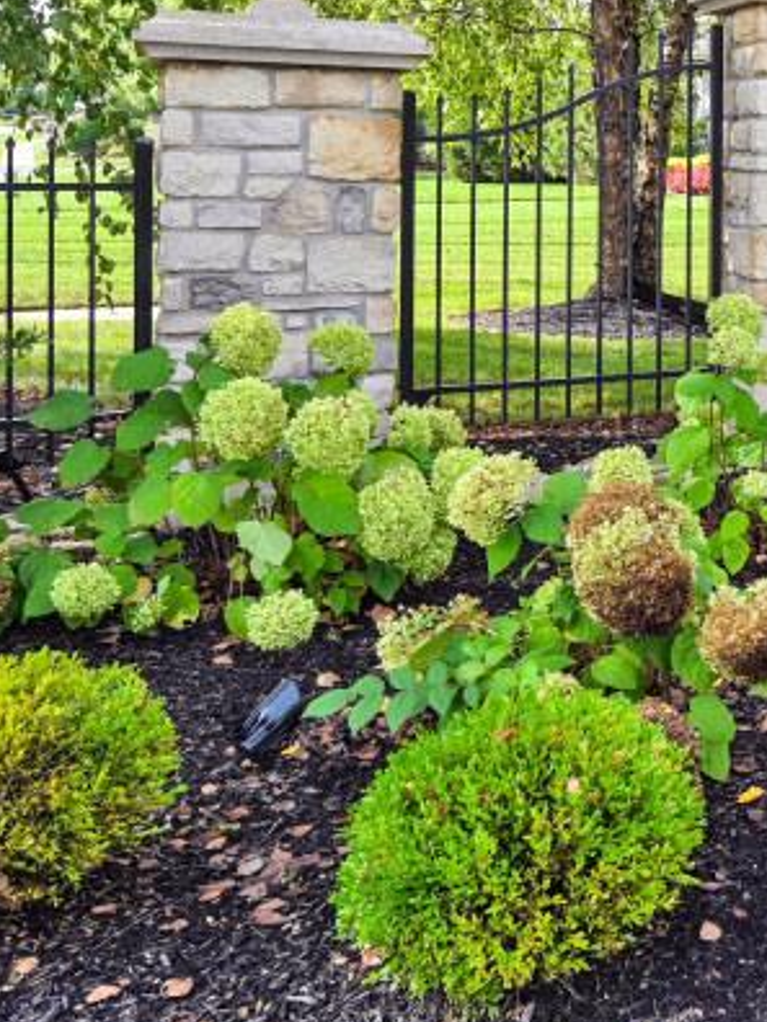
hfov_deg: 24.1
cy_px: 163
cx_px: 1061
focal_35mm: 51
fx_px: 1507
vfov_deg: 35.9
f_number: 5.6
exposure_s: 1/250
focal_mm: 14
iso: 180
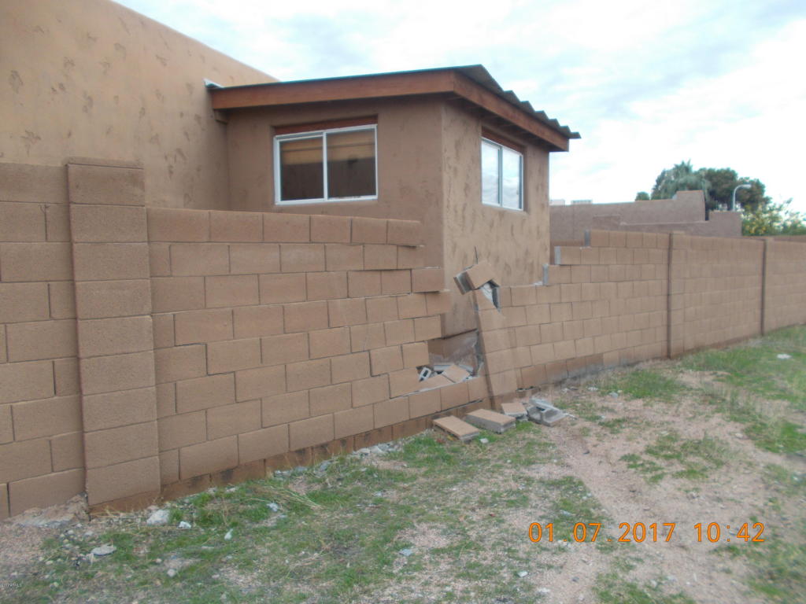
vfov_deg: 53.1
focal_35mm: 26
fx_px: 605
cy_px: 302
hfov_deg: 67.3
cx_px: 403
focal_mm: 4.6
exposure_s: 1/250
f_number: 3.2
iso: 80
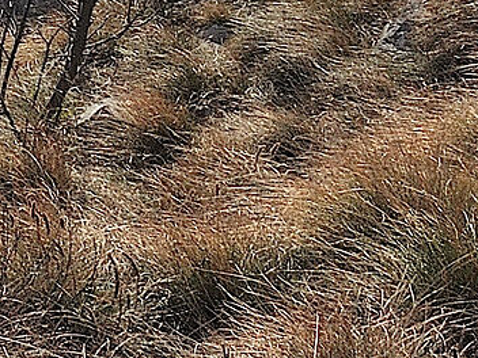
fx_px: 2444
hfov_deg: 9.9
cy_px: -548
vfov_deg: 7.7
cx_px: -653
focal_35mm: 177
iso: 200
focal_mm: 18
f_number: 13
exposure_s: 1/640
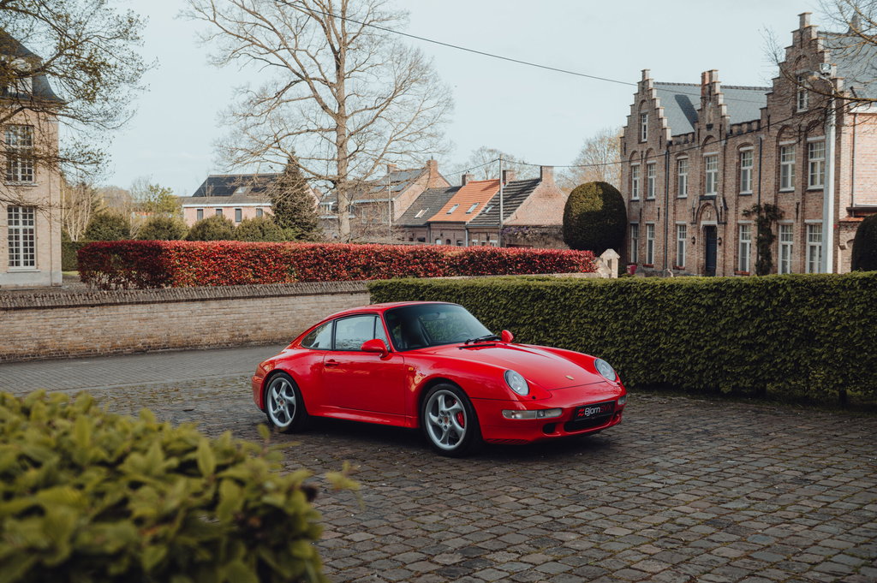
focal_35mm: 38
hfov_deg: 50.7
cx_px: 438
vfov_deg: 35.0
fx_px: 925
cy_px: 292
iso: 100
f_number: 4.5
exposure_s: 1/160
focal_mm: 38
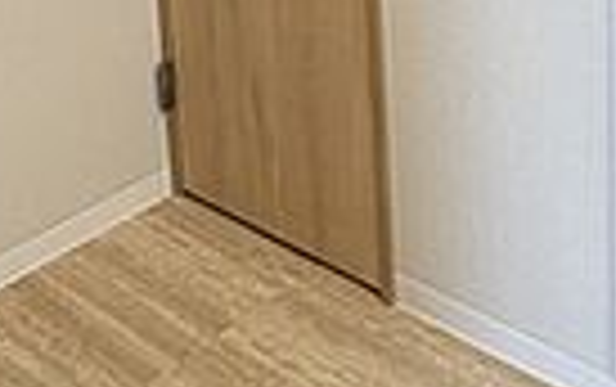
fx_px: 1093
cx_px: 490
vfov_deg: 17.3
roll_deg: +2.1
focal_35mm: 65
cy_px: -256
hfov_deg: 30.7
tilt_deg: -7.6
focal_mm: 2.22
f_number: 2.2
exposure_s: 1/50
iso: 160
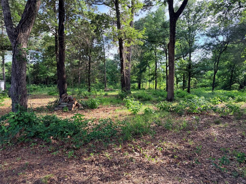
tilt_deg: -4.6
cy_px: 92
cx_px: 123
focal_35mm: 24
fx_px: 171
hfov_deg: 71.6
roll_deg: -0.3
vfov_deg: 56.8
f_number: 1.78
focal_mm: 6.76
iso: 100
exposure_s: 1/580
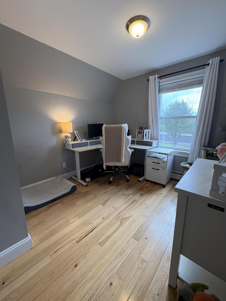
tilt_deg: -11.9
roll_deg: -0.7
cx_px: 113
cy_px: 150
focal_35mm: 14
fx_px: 122
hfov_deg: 85.7
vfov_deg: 102.1
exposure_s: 1/120
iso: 250
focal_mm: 2.22
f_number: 2.2
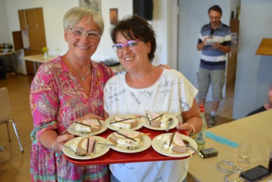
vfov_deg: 40.0
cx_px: 136
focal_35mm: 33
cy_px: 91
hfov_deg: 57.2
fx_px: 249
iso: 720
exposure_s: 1/60
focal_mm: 22
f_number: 4
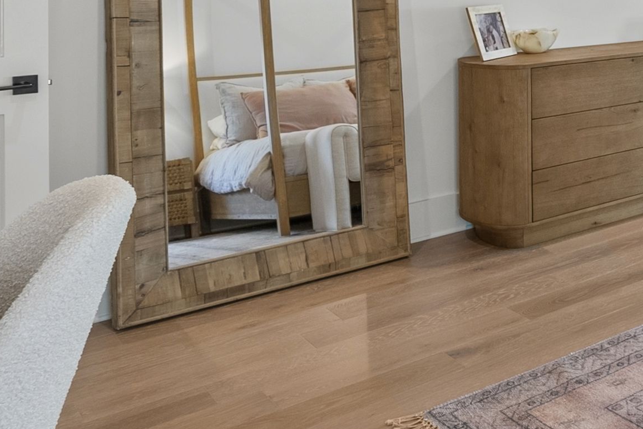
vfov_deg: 28.5
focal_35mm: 44
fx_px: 786
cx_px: 835
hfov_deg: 33.0
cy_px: -6
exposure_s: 1/4
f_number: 7.1
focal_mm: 12
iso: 250
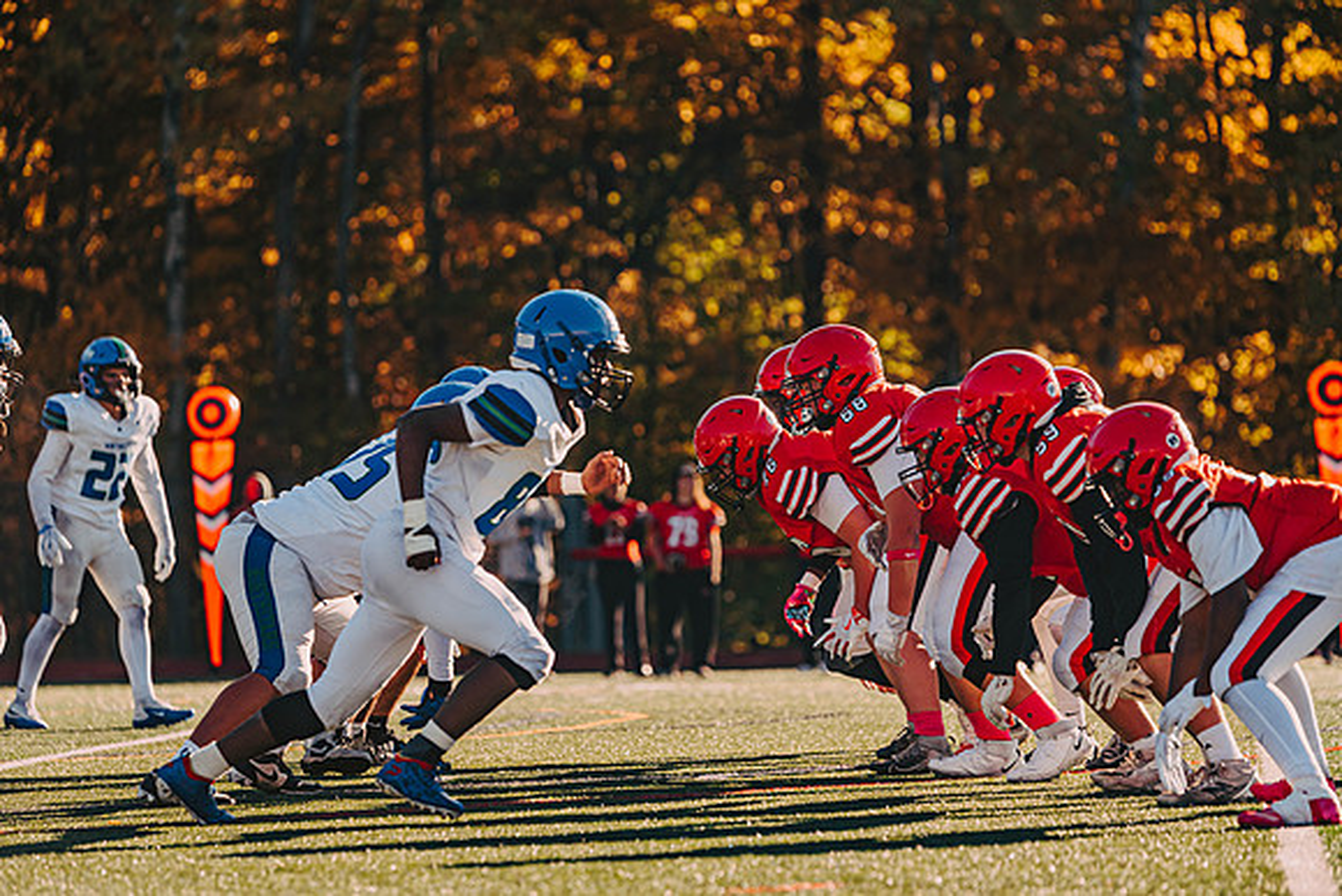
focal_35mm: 195
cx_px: 671
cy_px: 448
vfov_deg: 7.0
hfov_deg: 10.5
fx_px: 7271
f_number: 3.5
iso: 125
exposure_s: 1/3200
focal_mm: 195
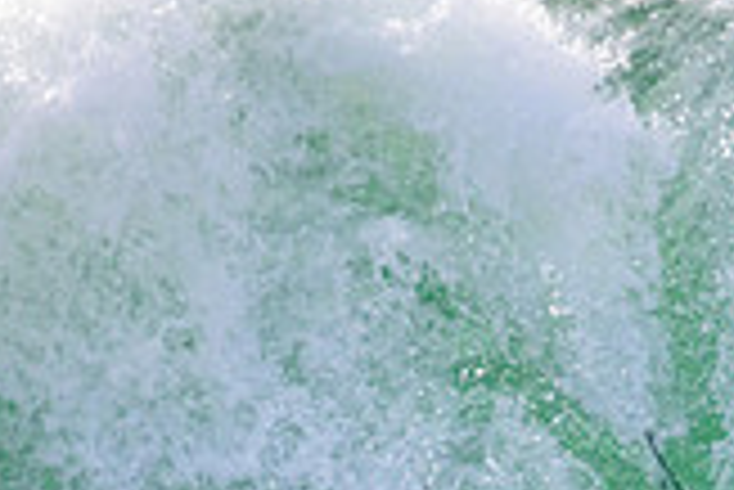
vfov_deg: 0.5
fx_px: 58199
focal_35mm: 2852
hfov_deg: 0.7
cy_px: 659
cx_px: 1207
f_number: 11
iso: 1600
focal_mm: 800
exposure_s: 1/2000
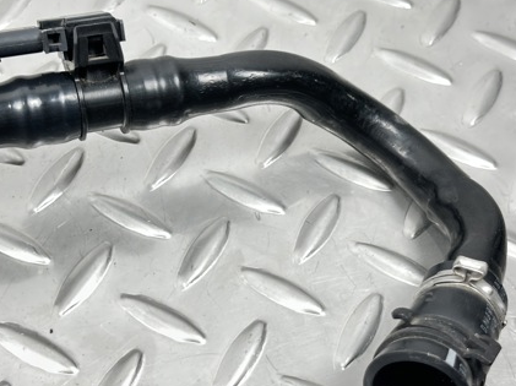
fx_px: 1087
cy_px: 197
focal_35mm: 73
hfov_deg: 26.7
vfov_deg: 20.1
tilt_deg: -54.0
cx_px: 248
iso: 160
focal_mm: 6.86
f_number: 1.78
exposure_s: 1/50
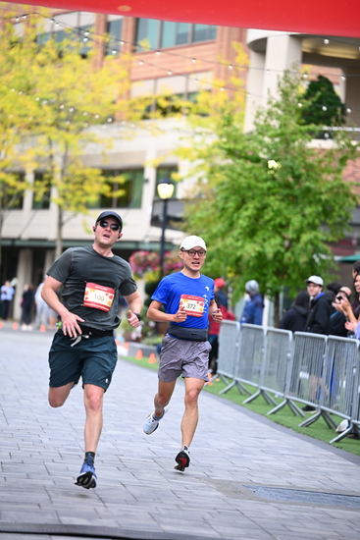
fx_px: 1949
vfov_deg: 15.8
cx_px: 180
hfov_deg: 10.6
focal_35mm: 130
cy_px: 270
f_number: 2.8
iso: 1000
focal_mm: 130
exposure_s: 1/1600
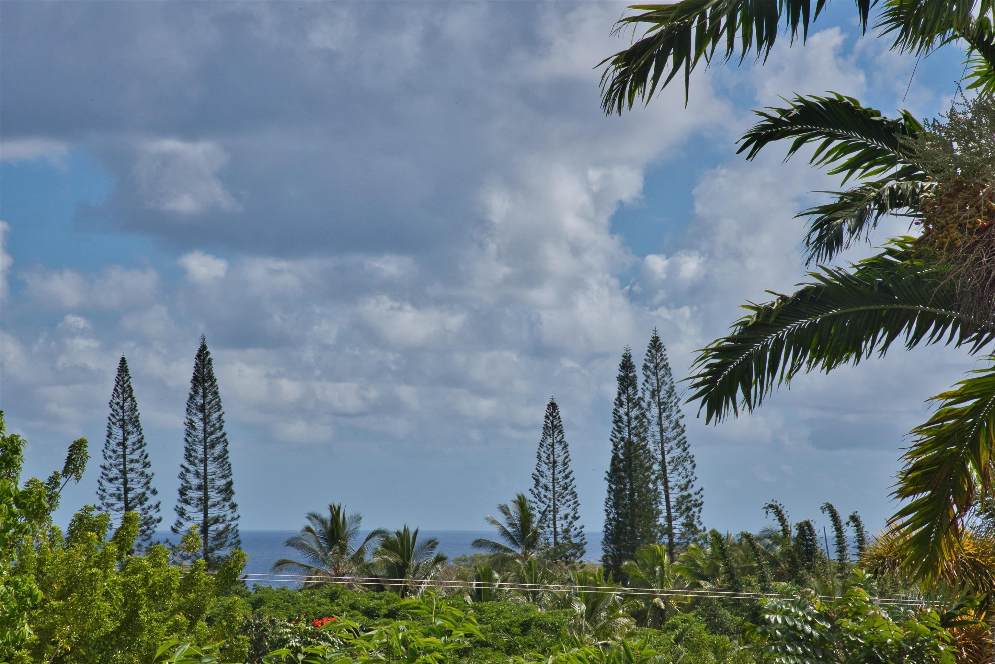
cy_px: 332
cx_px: 498
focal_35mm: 105
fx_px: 2903
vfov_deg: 13.0
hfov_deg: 19.5
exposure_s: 1/800
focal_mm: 105
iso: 800
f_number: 20
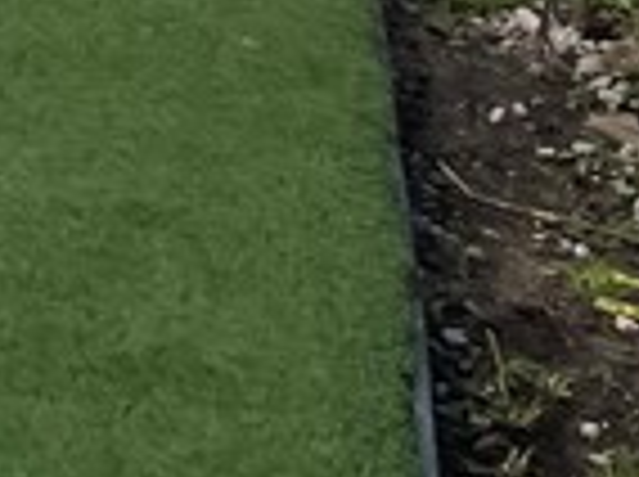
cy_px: -585
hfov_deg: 8.1
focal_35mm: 188
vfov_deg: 7.5
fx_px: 3465
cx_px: -1593
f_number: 1.6
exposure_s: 1/401
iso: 50
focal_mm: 4.2
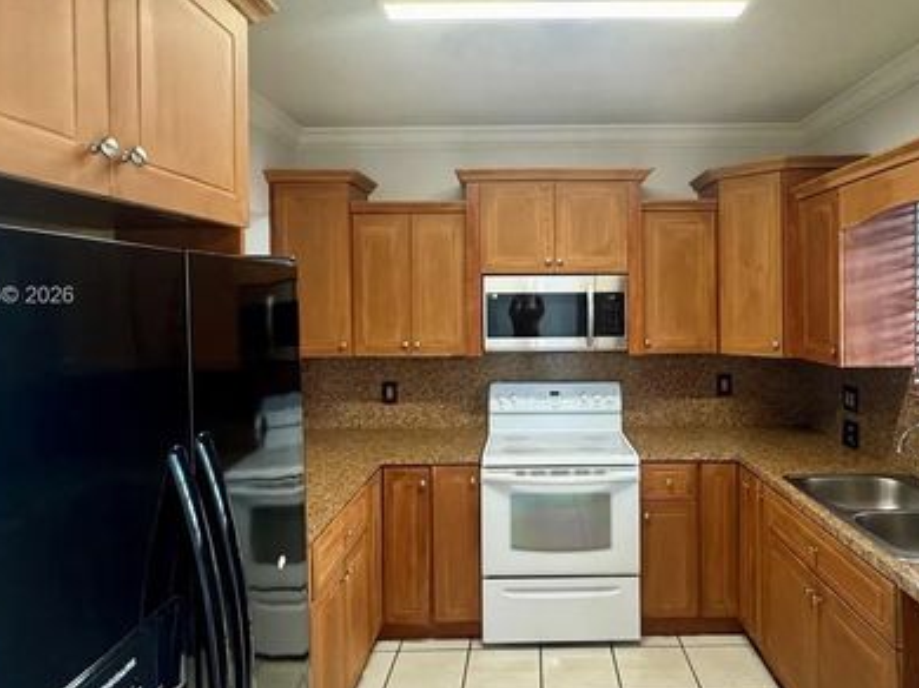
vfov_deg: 58.6
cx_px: 535
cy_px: 297
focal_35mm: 23
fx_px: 610
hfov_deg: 73.4
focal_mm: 2.22
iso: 200
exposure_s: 1/60
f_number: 2.2
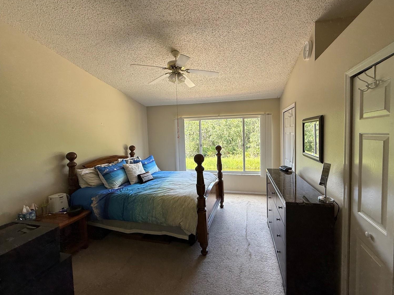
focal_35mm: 15
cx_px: 210
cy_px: 142
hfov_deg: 98.0
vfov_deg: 81.7
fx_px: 171
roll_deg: +0.5
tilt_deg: -1.9
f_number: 2.2
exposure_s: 1/101
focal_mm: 2.22
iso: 40
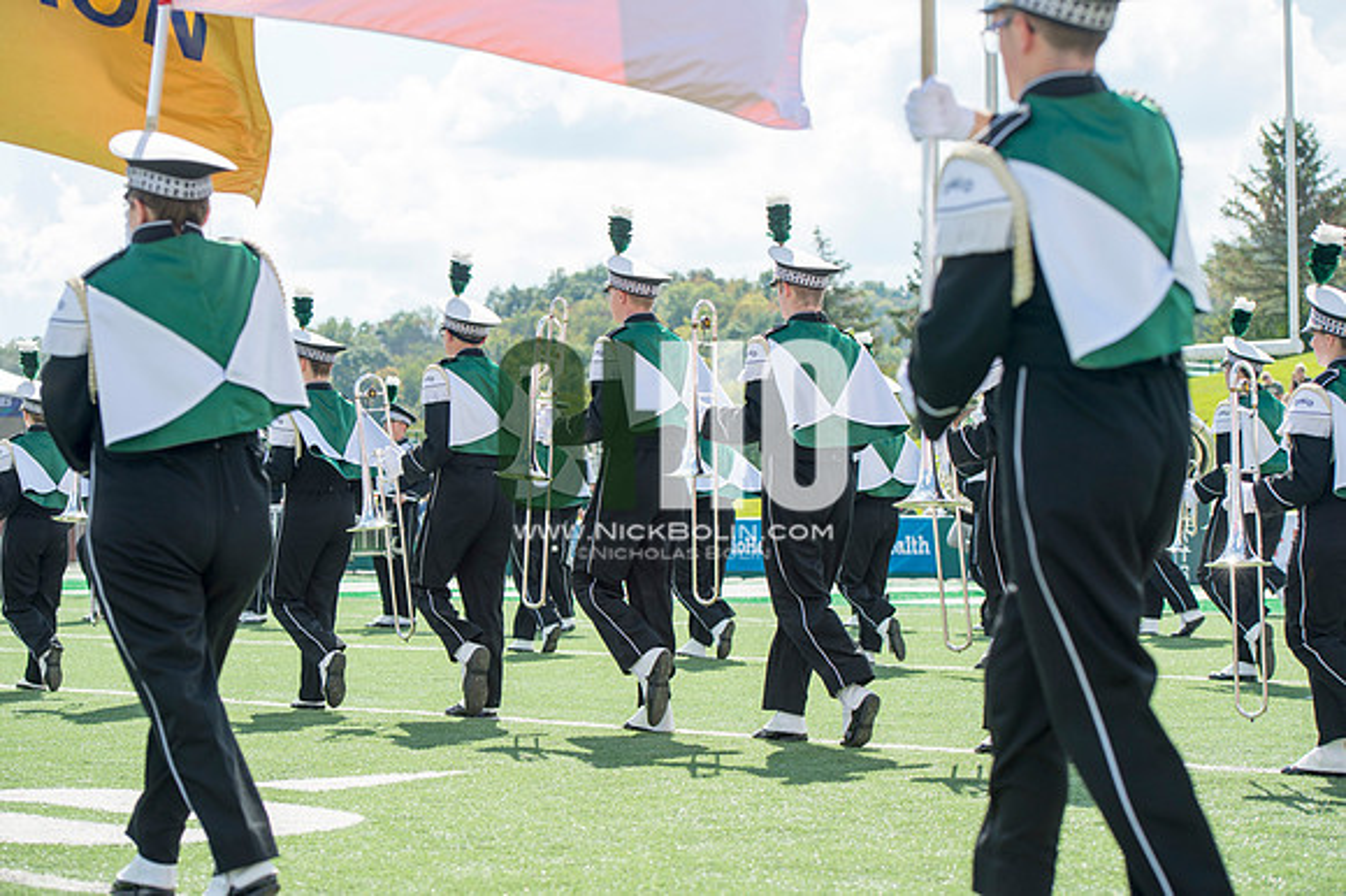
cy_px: 448
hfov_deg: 24.8
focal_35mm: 82
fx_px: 3064
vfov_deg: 16.6
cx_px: 673
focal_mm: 82
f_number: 4.5
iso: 200
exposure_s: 1/1000
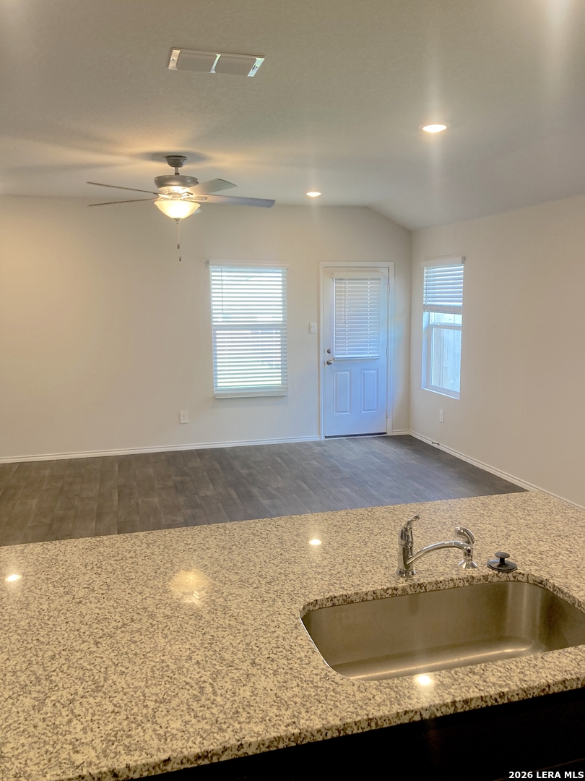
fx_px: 631
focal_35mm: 28
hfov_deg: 49.7
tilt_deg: -3.2
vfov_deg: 63.4
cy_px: 390
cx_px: 292
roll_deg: +0.9
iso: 80
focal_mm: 3.99
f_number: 1.8
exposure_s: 1/60
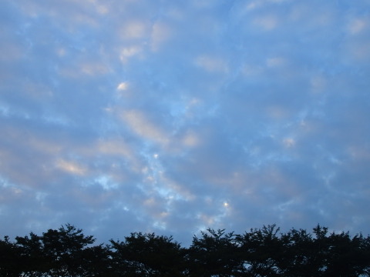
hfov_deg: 60.0
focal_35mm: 30
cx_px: 185
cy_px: 138
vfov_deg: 46.8
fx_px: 321
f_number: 3.2
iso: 100
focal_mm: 5.5
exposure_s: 1/125
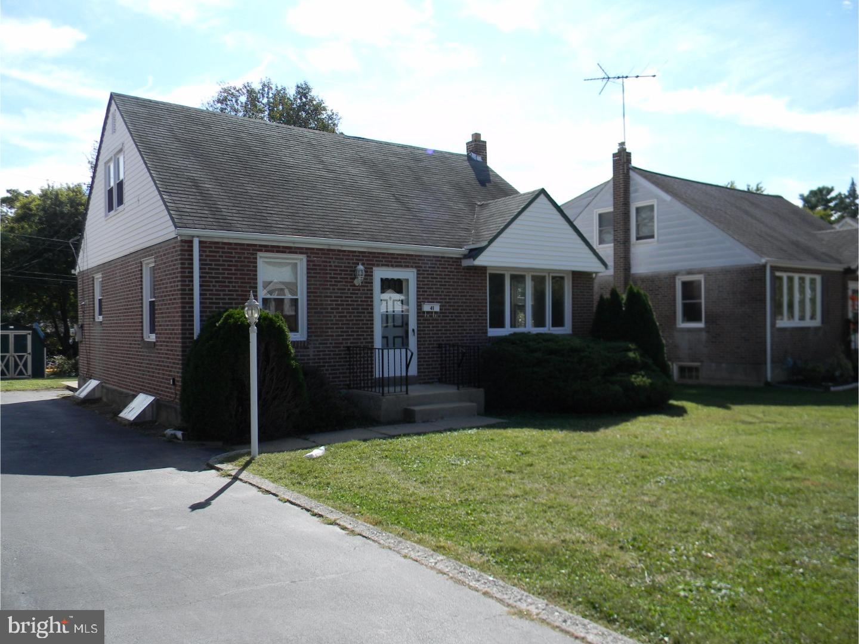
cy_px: 322
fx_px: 695
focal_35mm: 28
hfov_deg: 63.4
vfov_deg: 49.7
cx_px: 430
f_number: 3.5
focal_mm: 5
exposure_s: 1/675
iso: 80
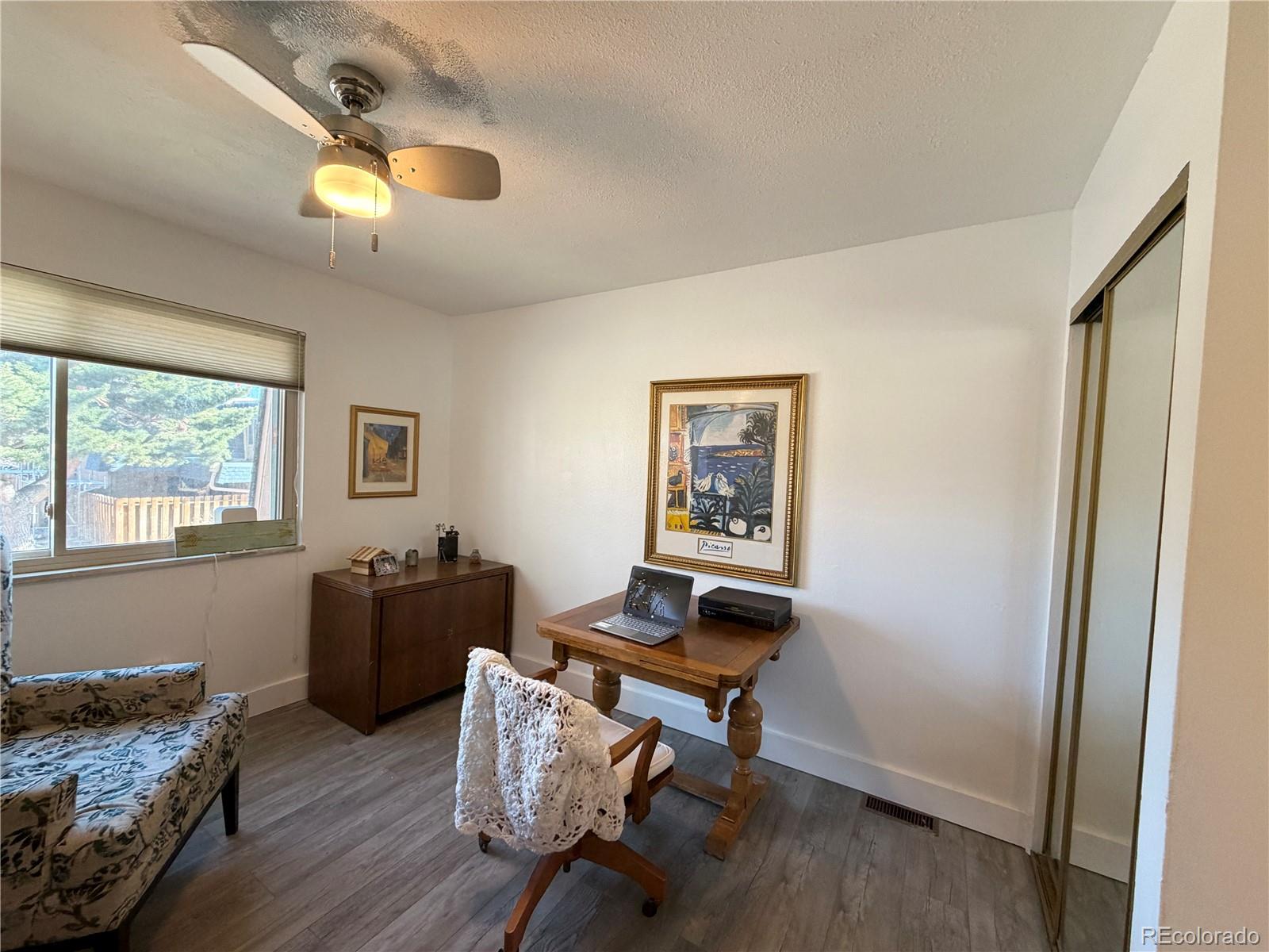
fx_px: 513
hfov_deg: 102.1
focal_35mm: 14
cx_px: 634
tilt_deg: -2.3
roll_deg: -2.0
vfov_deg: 85.7
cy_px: 476
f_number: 2.2
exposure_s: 1/60
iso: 250
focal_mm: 2.22
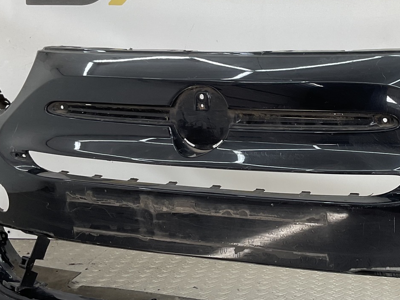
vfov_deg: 23.6
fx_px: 716
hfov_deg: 30.4
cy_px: 158
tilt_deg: -8.1
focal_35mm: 62
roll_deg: -2.1
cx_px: 327
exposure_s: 1/117
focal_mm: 3
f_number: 1.8
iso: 16
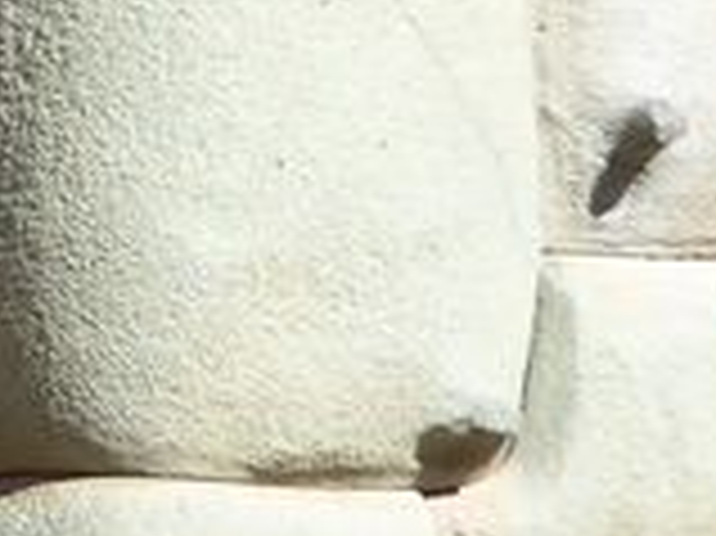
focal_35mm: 161
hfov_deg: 11.0
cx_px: -802
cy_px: -45
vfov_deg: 9.1
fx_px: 3328
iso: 80
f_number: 3.5
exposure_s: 1/400
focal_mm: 5.4
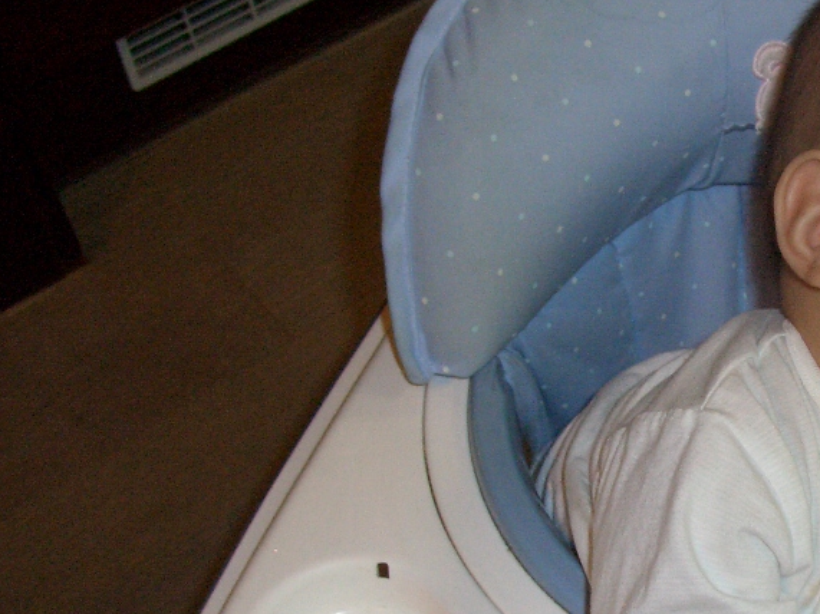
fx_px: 1753
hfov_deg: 25.2
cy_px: 485
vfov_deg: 19.7
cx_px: 801
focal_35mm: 74
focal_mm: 7.1
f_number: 2.8
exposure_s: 1/60
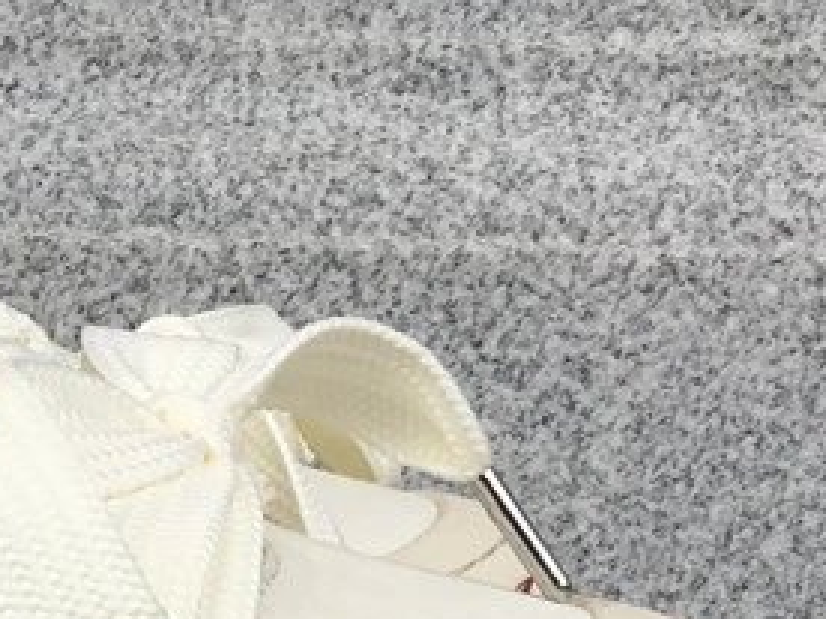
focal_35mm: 101
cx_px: -126
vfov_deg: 13.7
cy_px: 949
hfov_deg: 18.6
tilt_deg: -17.9
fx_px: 2410
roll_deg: -1.2
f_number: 2.4
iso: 25
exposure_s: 1/191
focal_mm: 3.3
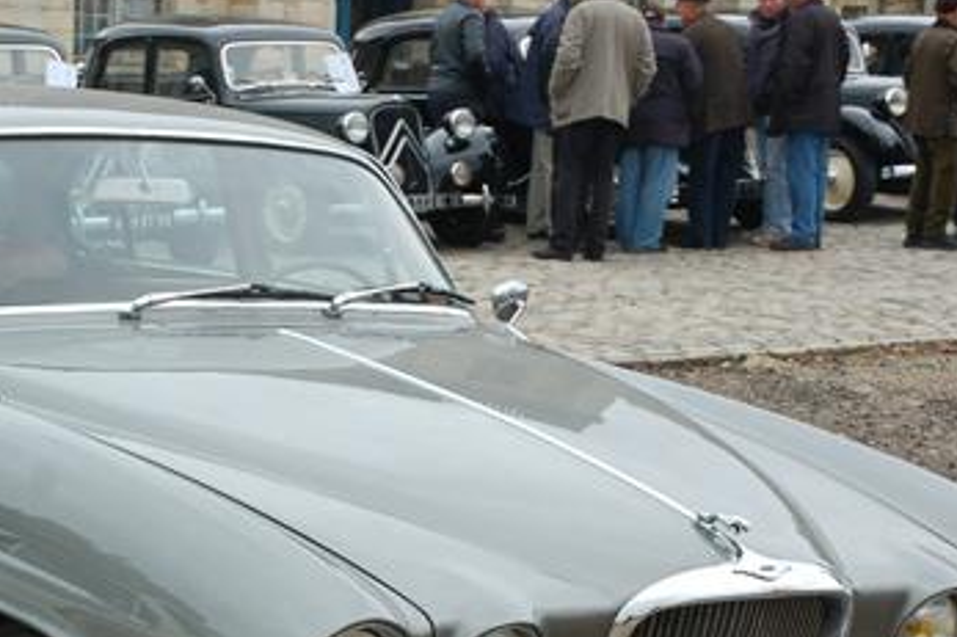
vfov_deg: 12.8
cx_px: 241
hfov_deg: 19.2
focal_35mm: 106
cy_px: 601
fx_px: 2816
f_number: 6.3
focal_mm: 34
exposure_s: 1/160
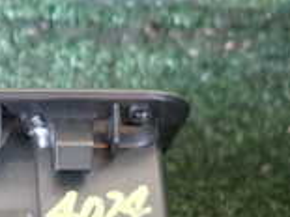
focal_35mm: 97
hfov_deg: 19.7
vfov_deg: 14.1
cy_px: 344
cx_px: 11
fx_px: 812
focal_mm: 4.5
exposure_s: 1/50
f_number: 2
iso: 200
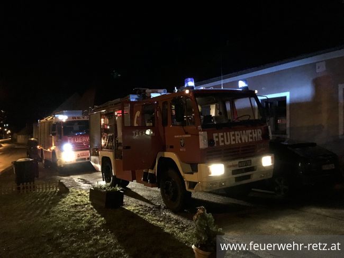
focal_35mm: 29
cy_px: 129
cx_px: 172
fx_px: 288
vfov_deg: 48.2
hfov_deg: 61.7
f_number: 2.2
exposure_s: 1/17
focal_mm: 4.15
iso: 1000
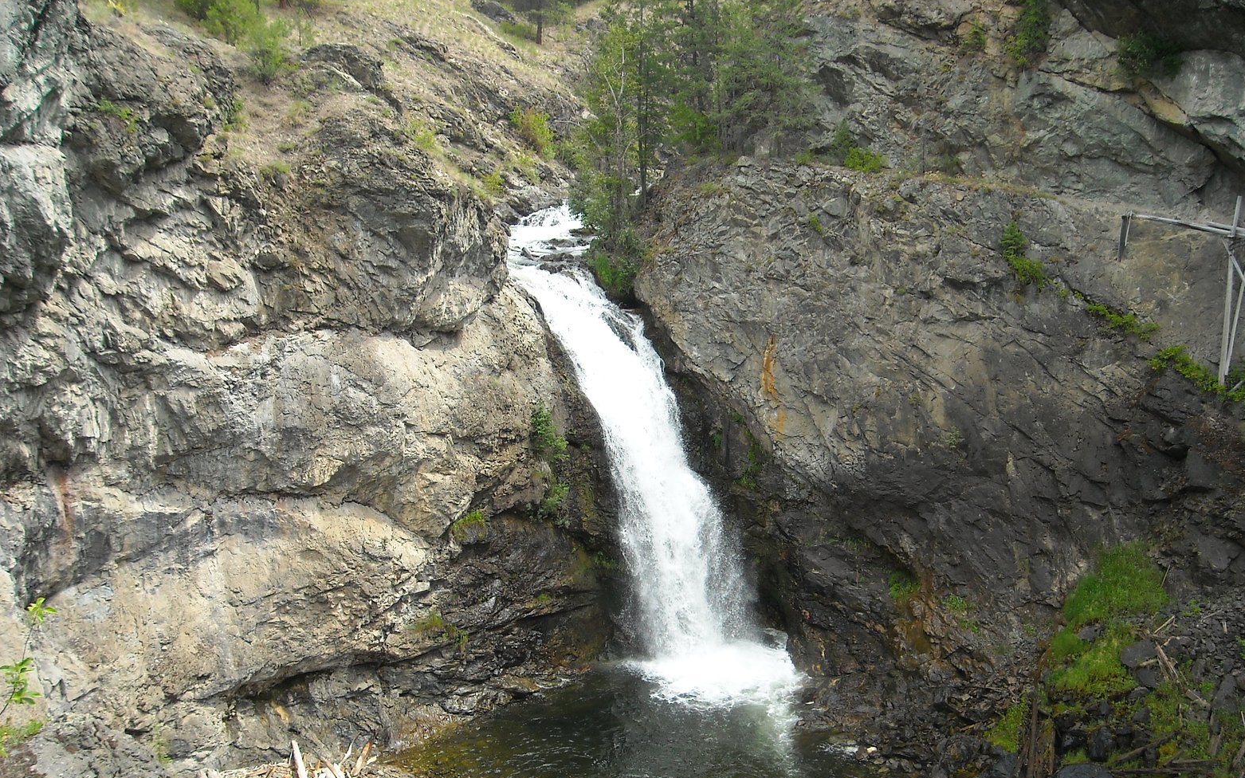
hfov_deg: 51.5
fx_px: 1289
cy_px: 451
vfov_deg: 33.5
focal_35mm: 38
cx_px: 624
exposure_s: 1/309
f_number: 2.8
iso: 64
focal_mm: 5.7
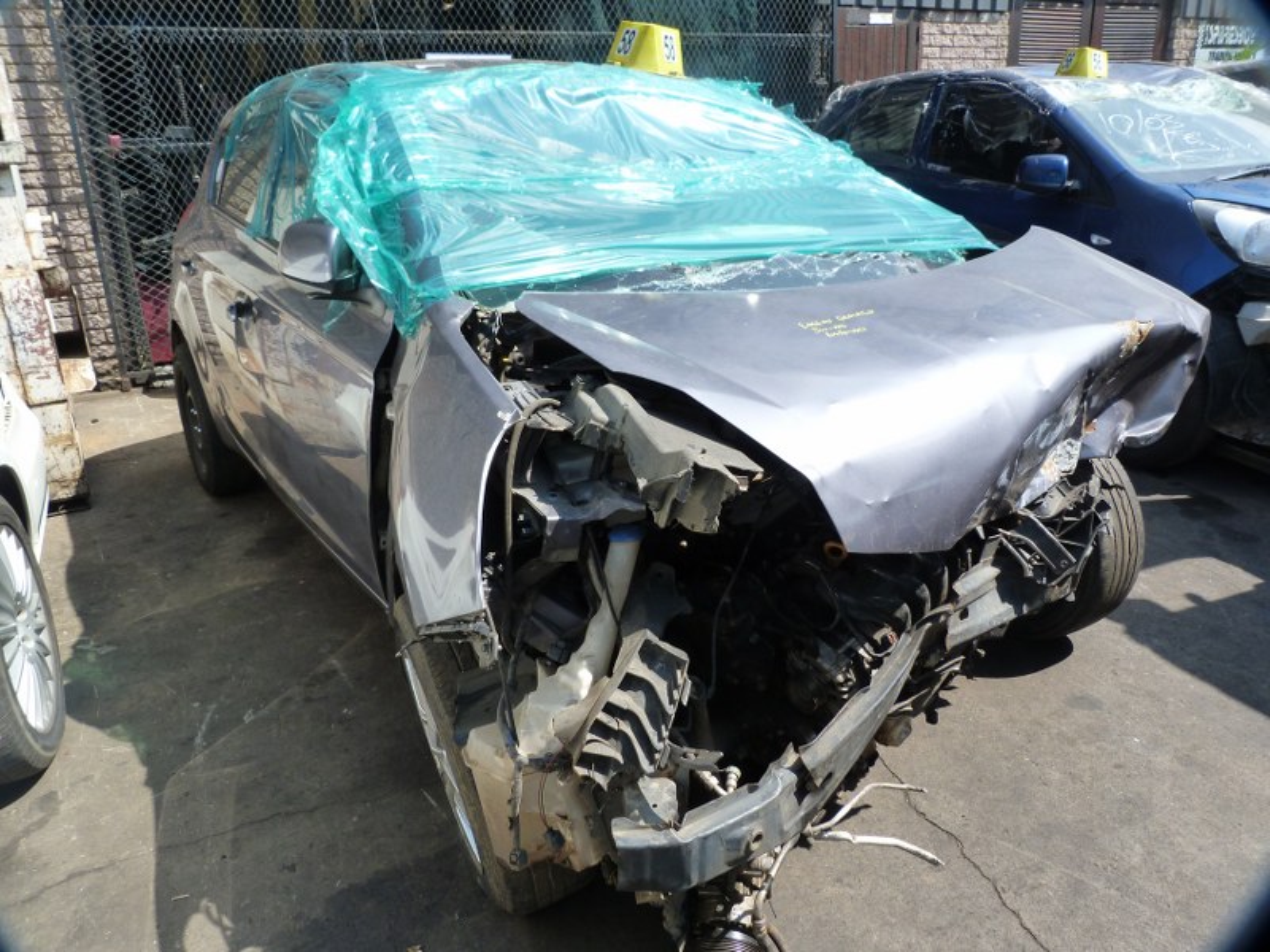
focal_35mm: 25
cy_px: 476
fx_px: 917
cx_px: 635
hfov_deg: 69.4
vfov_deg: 54.9
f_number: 4.5
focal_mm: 4.5
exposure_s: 1/200
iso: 125
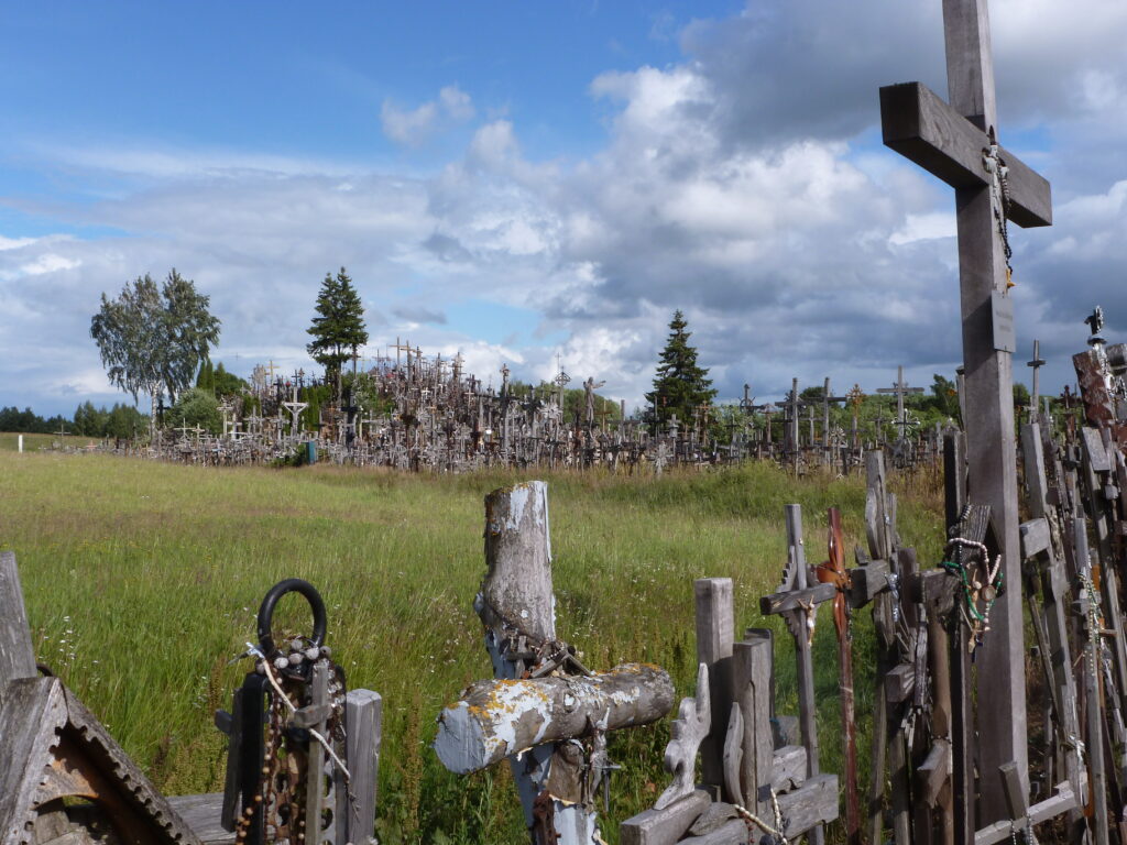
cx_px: 564
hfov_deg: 45.8
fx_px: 1335
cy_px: 422
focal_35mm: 41
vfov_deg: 35.1
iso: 100
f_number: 5.6
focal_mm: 7.4
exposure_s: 1/500
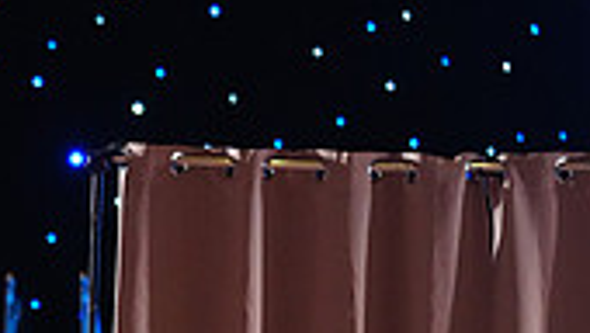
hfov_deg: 3.8
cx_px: -68
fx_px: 8988
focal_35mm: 574
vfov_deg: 2.1
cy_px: 579
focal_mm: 161
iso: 5000
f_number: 4
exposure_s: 1/400
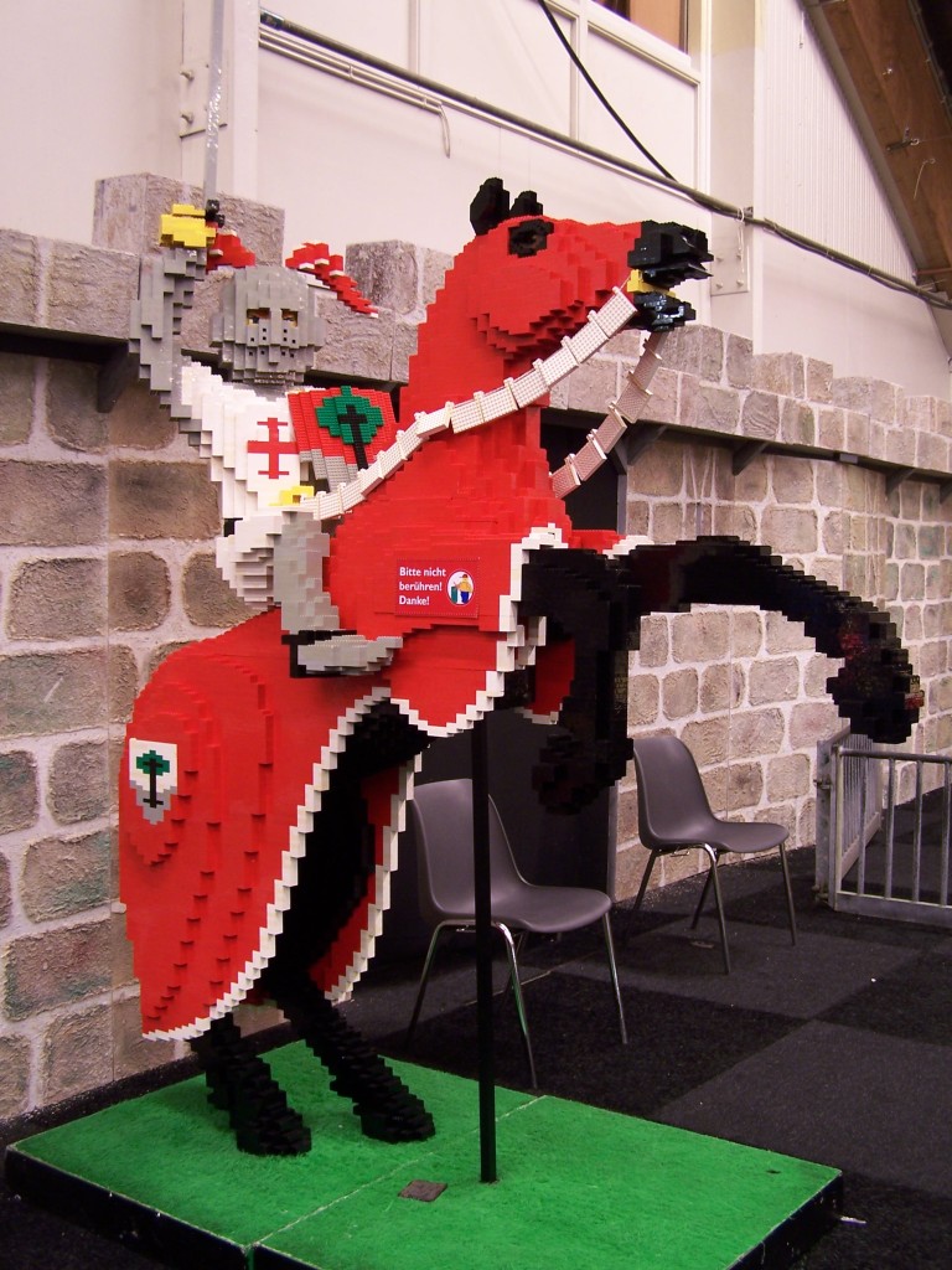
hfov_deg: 37.7
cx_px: 476
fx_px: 1393
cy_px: 635
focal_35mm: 38
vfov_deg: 49.0
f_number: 2.8
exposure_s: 1/2
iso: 80
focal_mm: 6.3
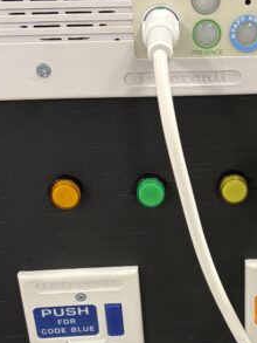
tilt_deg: -32.6
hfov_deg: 20.4
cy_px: 265
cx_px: 225
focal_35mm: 71
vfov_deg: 27.0
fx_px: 702
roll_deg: +0.3
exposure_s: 1/60
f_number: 1.6
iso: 100
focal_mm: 5.96
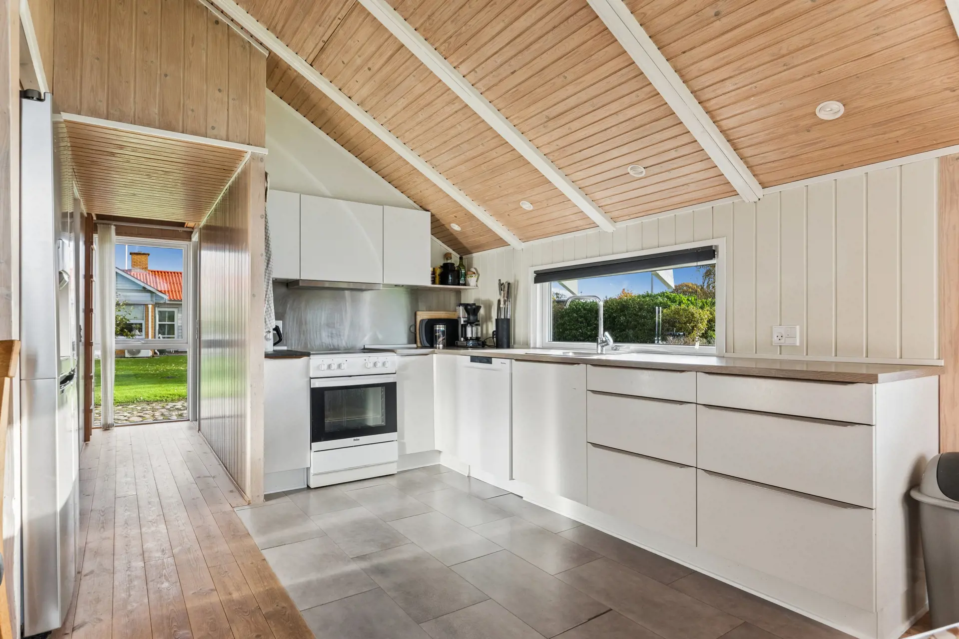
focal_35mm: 20
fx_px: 539
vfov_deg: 61.3
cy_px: 320
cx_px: 480
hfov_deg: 83.3
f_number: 8
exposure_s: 1/50
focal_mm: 13.5
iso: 400
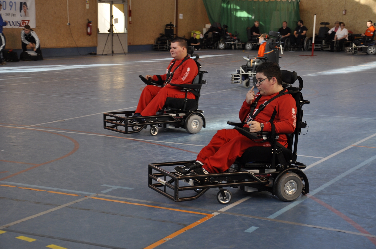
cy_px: 124
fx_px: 751
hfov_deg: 28.1
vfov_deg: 18.9
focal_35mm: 72
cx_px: 188
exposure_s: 1/100
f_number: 4.8
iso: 400
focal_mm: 48
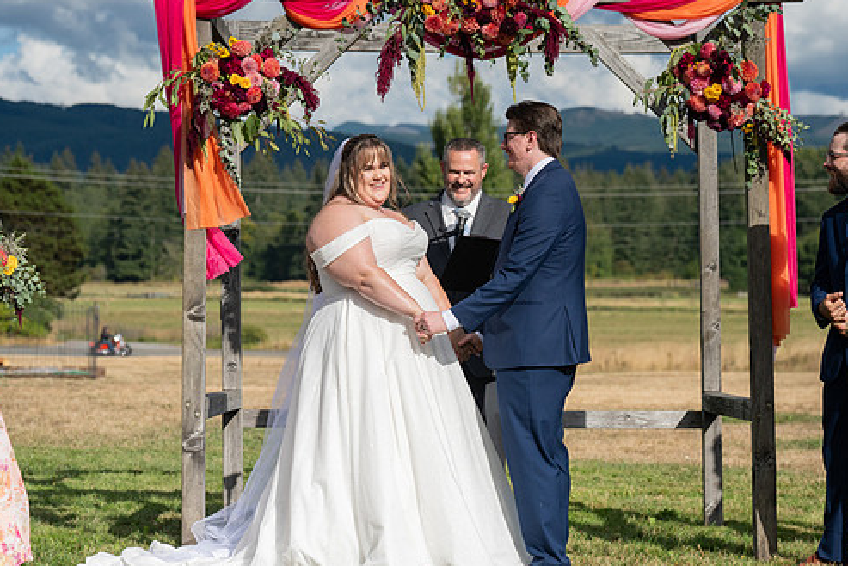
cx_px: 476
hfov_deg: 20.0
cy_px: 295
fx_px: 2403
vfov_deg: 13.4
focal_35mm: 102
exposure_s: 1/8000
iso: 400
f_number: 4.5
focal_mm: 83
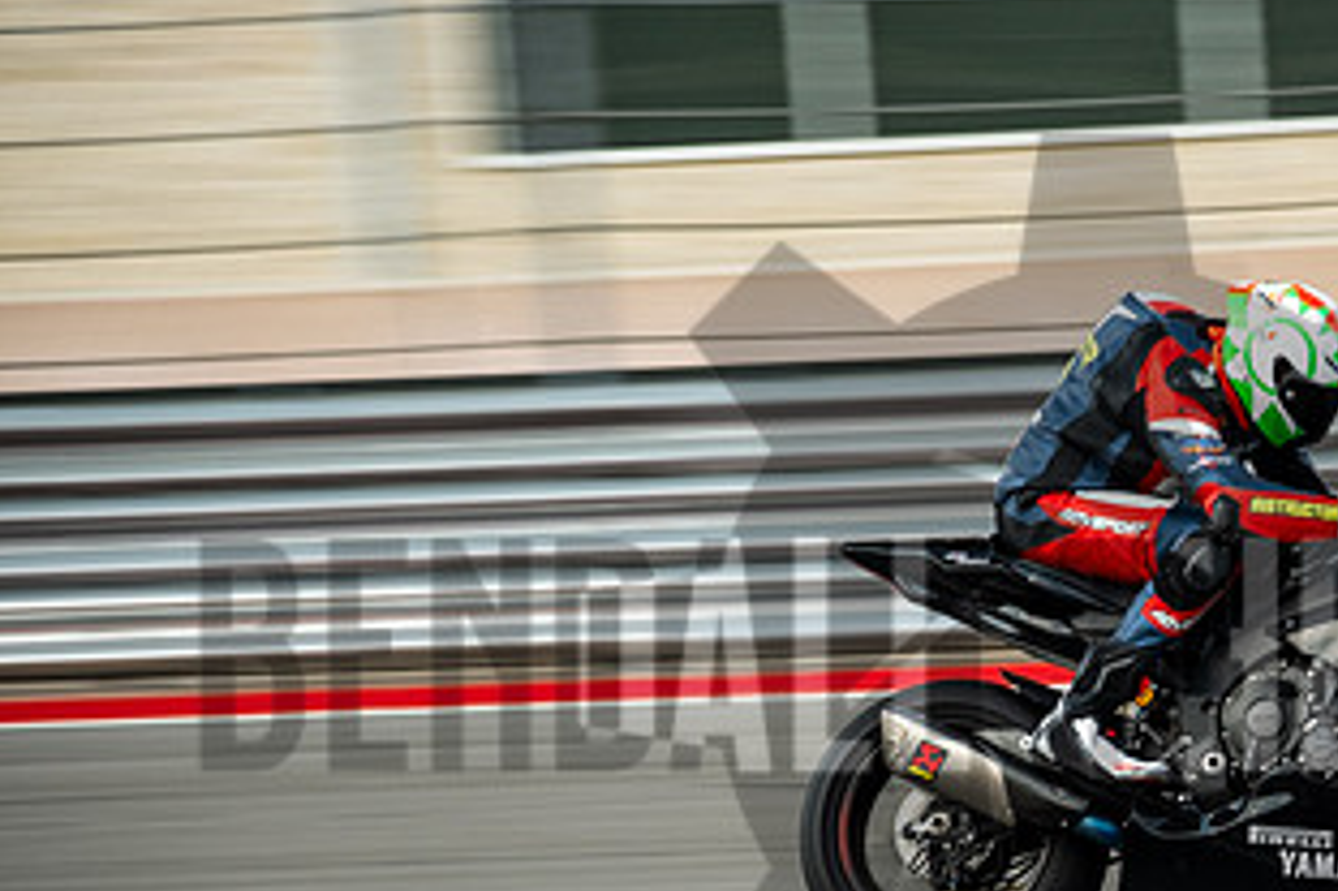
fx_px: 10401
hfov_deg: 7.3
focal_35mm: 280
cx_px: 1106
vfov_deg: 4.9
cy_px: 661
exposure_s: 1/200
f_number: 4.5
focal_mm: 100
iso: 160
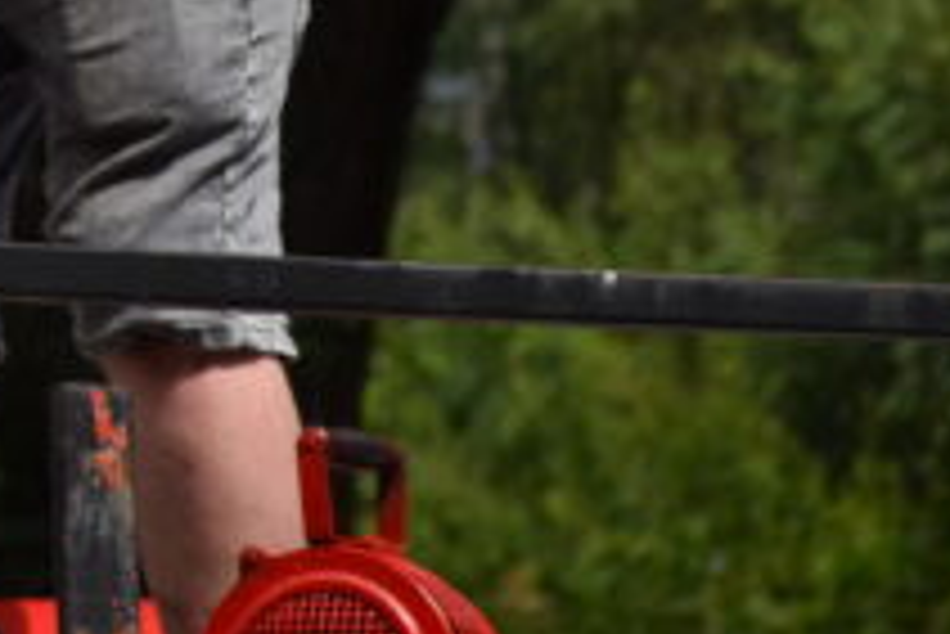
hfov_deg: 4.0
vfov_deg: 2.7
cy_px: -351
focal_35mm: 508
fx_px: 13404
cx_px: -552
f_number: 7.1
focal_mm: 105
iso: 400
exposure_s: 1/2000
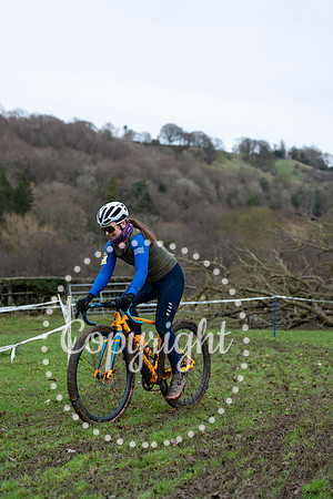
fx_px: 971
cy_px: 250
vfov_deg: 28.8
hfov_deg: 19.5
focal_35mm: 70
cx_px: 166
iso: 1000
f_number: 3.5
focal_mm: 70
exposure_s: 1/1000
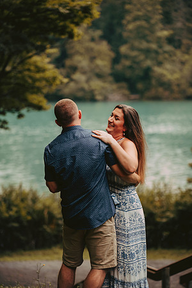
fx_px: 960
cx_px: 96
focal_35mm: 120
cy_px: 144
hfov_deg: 11.4
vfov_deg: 17.1
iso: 320
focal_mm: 120
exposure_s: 1/125
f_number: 2.8
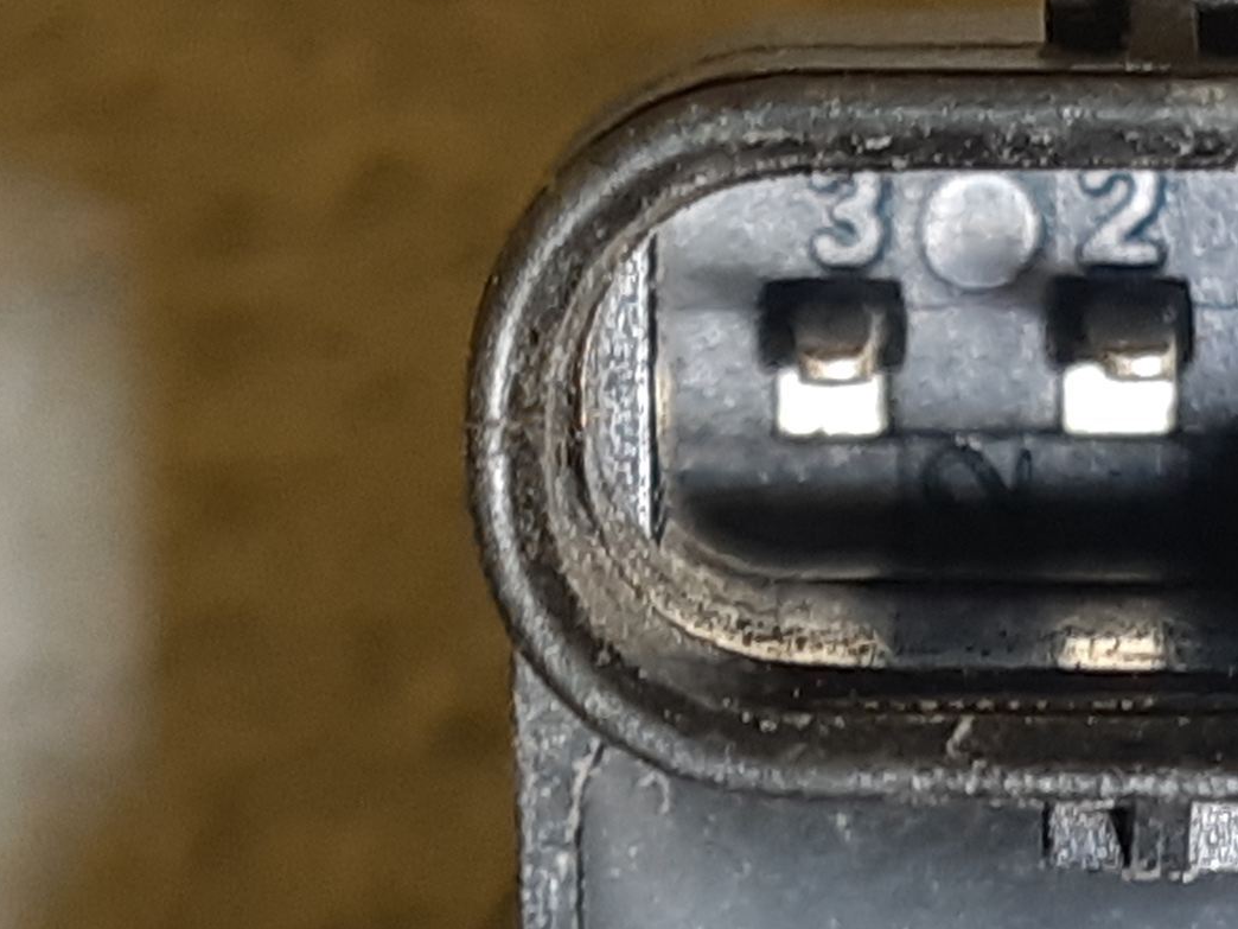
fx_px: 1824
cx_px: 847
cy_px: 721
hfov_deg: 37.0
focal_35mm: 51
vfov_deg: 28.1
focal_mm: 3.93
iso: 50
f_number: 1.7
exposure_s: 1/50
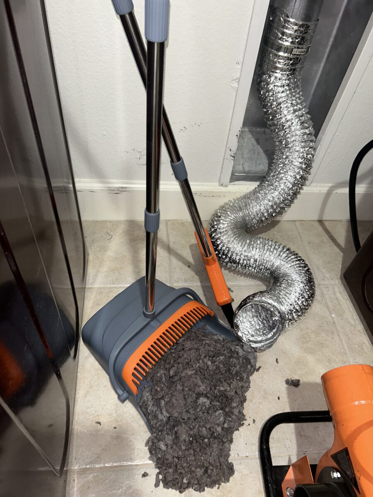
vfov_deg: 67.3
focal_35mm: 26
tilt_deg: -48.7
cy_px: 248
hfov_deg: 53.1
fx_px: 374
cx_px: 186
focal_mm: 5.7
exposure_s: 1/24
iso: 64
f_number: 1.5
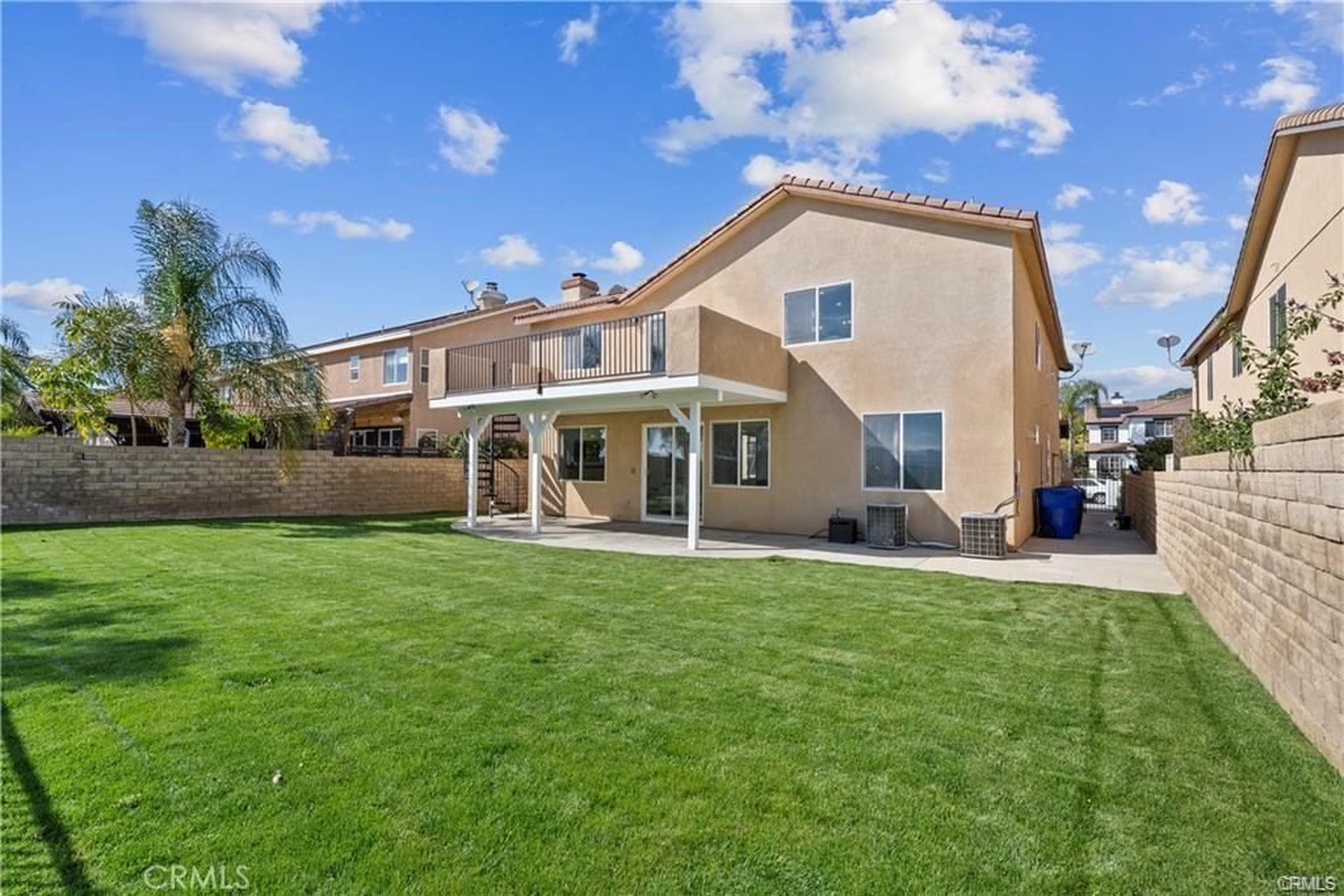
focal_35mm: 15
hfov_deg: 100.4
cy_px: 448
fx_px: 560
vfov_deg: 77.3
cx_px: 672
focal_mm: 15
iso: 200
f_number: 9
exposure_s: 1/100
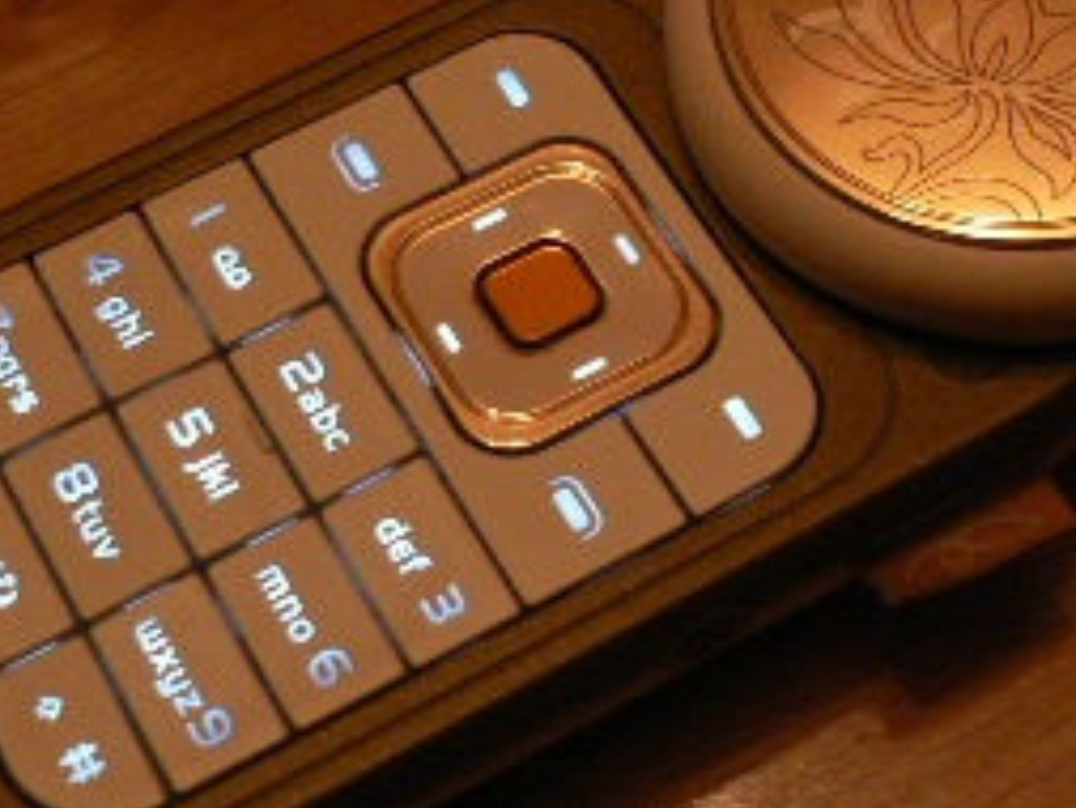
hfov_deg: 21.2
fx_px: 2830
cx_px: 906
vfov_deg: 16.1
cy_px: 85
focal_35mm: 91
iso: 200
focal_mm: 6
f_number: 2.8
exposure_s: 1/10
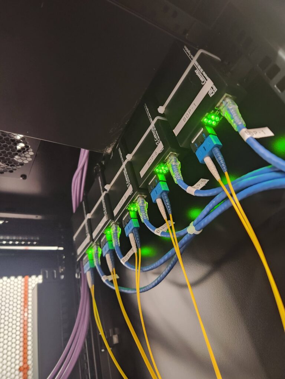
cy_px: 190
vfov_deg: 73.9
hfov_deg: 58.9
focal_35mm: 23
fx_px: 252
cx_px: 142
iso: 800
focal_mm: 5.4
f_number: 1.8
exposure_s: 1/25
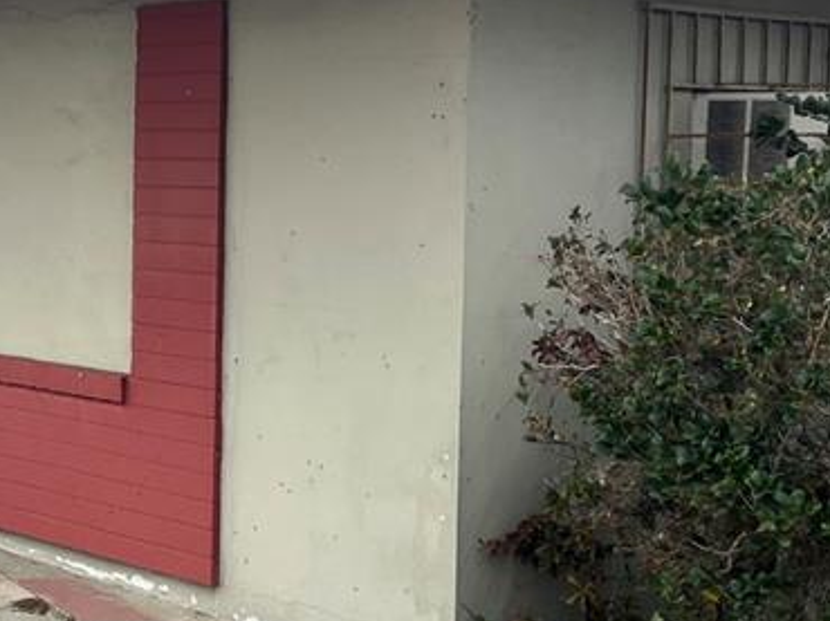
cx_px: -162
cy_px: 226
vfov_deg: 20.4
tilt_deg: -2.8
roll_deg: -0.9
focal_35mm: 72
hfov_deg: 24.5
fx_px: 1725
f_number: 1.6
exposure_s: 1/2309
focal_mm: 5.1
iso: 50
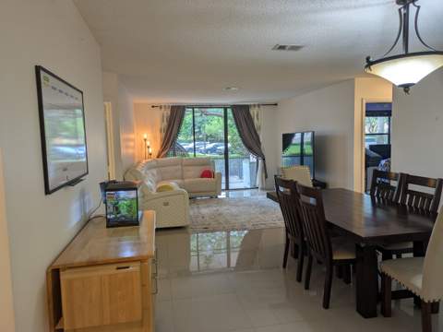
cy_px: 166
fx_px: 320
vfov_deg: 54.9
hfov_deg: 69.4
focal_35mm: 25
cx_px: 222
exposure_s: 1/120
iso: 63
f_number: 1.89
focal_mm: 5.43
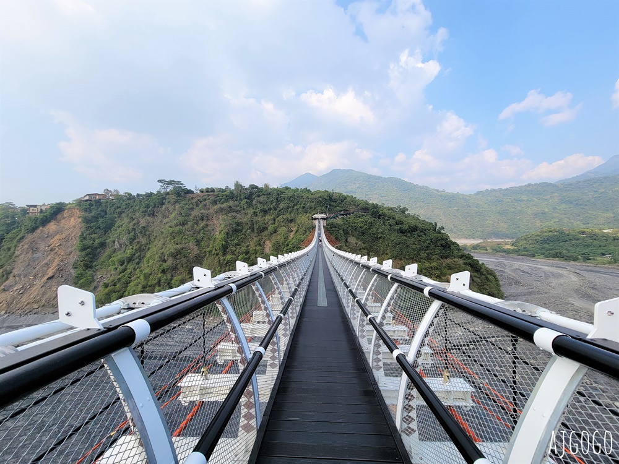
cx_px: 310
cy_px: 232
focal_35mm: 13
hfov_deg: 106.2
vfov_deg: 89.9
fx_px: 232
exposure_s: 1/1192
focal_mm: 2.2
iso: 50
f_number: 2.2
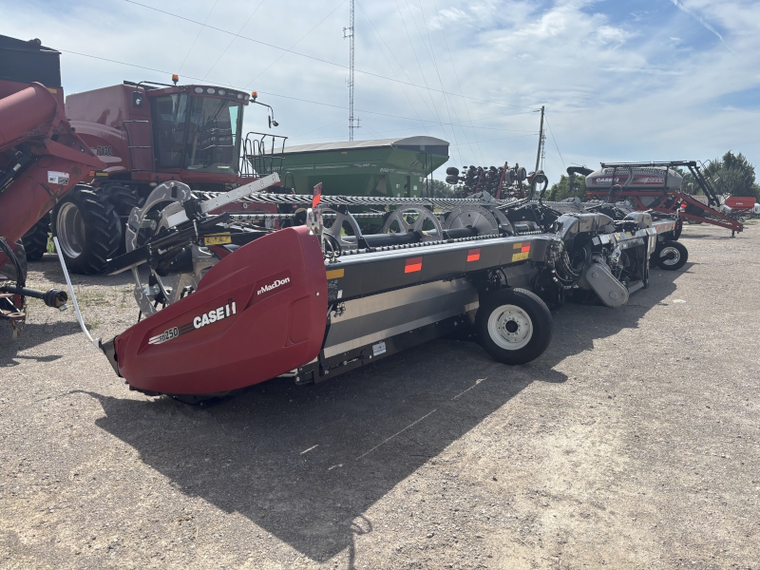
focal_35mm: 26
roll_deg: -1.1
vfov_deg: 53.1
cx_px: 380
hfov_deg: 67.3
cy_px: 285
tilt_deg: -9.1
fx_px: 571
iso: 50
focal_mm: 5.96
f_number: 1.6
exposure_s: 1/3788
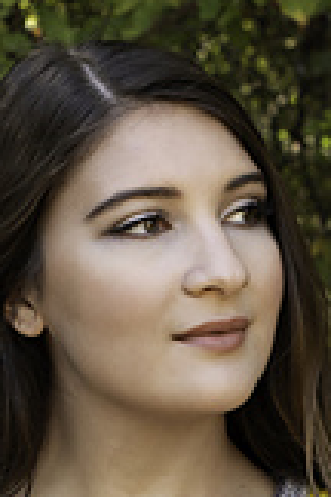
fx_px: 2717
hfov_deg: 7.0
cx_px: 204
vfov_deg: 10.0
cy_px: 813
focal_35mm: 197
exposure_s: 1/60
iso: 320
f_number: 7.1
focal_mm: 50
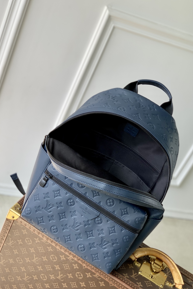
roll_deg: -25.6
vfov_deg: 36.2
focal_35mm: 55
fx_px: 442
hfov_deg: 24.6
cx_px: 95
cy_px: 144
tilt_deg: -29.4
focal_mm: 6
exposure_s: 1/122
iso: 16
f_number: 2.4
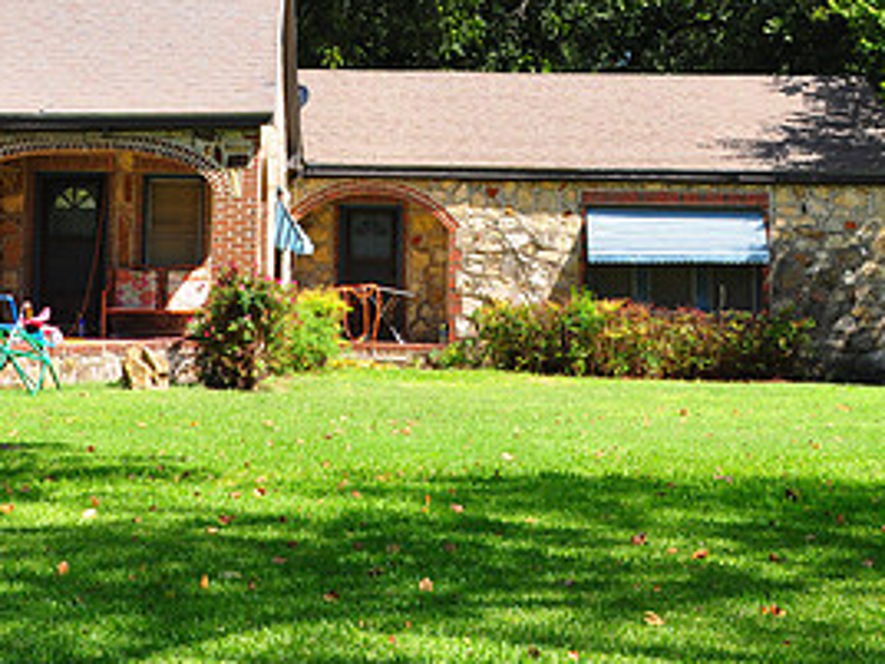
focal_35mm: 81
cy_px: 150
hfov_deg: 24.0
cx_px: 294
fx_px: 2071
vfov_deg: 18.1
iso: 200
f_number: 9
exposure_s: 1/160
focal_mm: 26
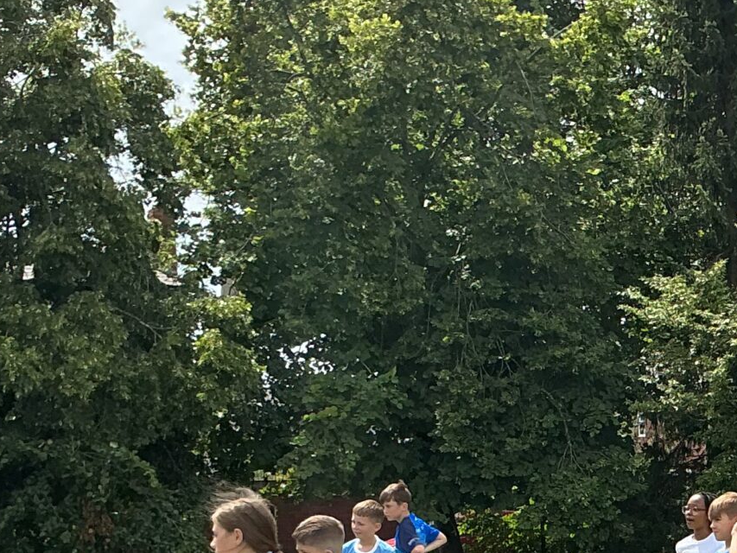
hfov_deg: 21.3
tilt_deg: -8.0
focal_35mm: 87
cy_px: 716
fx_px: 1853
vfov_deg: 16.1
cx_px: 831
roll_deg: +1.4
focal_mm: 3
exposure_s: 1/1098
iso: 25
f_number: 1.8
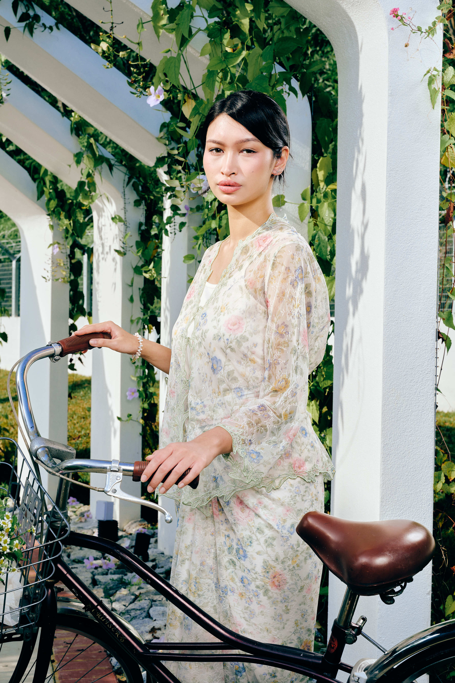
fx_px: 1043
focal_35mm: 55
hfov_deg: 24.6
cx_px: 228
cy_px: 342
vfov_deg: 36.2
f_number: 10
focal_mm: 55
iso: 125
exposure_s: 1/125
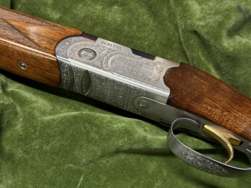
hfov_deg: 39.7
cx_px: 126
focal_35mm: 48
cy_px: 94
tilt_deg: -68.2
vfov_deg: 30.3
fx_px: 348
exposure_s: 1/33
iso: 500
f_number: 1.78
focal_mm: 6.76
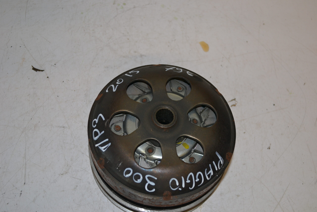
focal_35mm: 48
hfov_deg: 41.1
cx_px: 158
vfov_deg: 28.1
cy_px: 106
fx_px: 423
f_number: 4.8
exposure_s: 1/60
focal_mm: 32
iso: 360
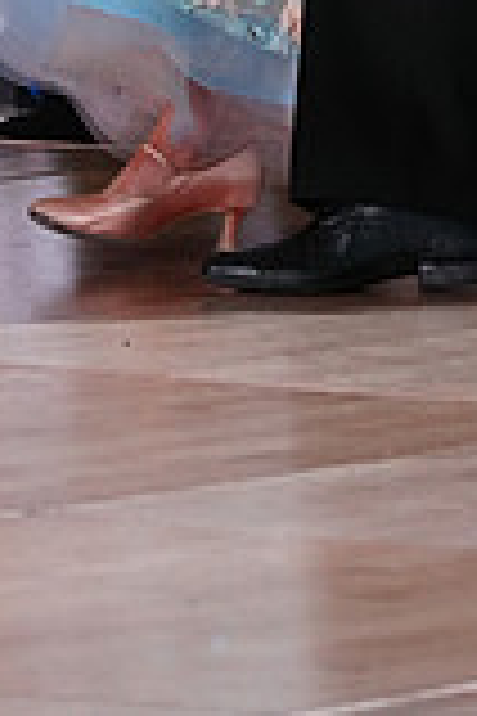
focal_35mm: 711
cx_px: 470
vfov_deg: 2.9
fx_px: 14130
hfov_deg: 1.9
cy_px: -581
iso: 2500
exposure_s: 1/400
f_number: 4
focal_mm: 195
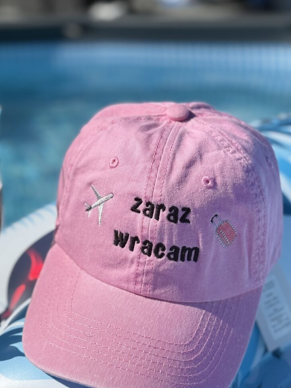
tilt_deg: -21.8
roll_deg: +0.8
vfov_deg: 32.7
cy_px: 221
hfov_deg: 24.8
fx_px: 661
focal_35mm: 59
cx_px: 122
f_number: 1.78
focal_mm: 6.76
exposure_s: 1/9901
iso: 64
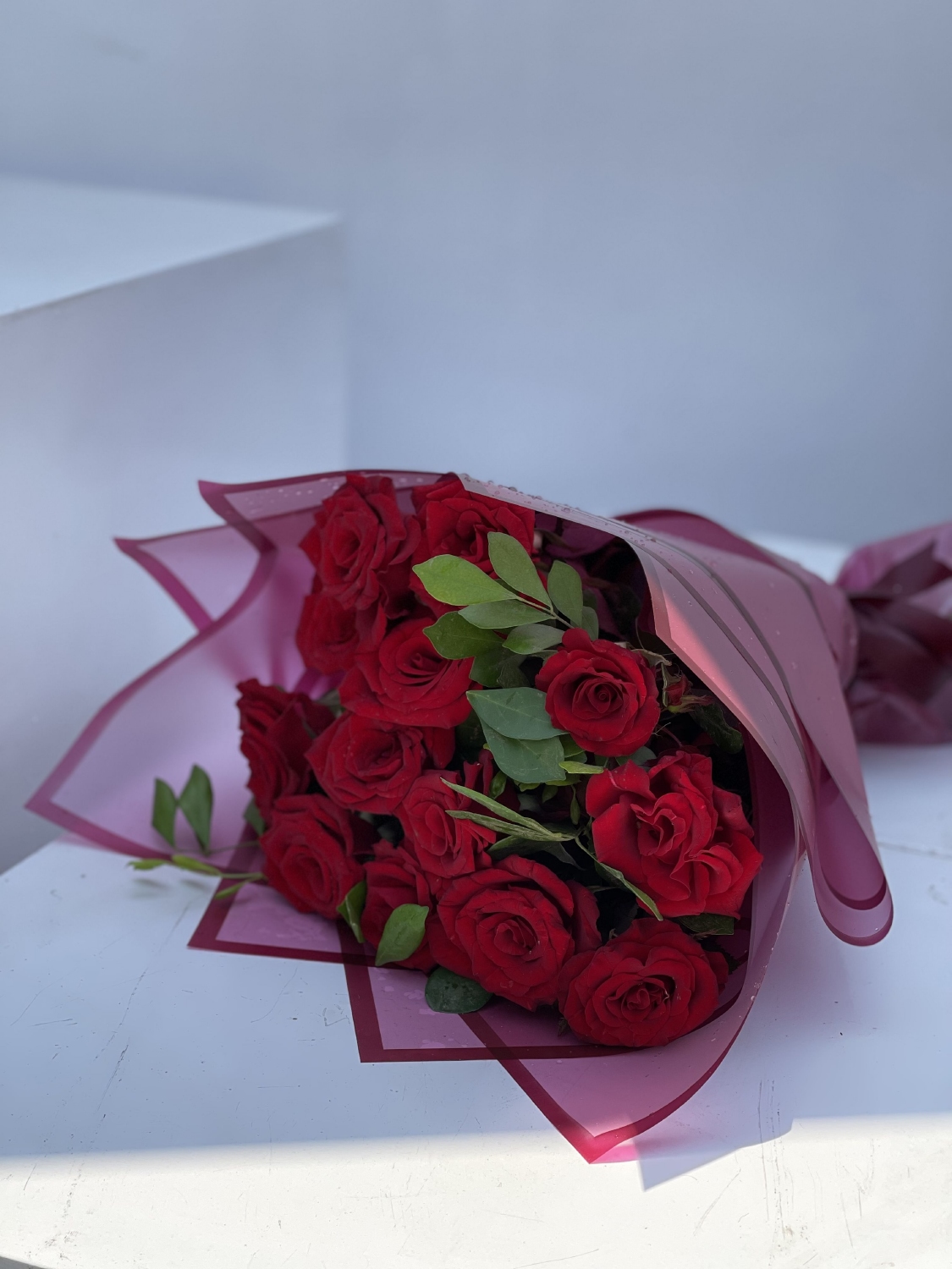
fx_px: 2347
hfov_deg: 22.9
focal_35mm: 64
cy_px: 634
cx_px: 476
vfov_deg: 30.3
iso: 32
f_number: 2.2
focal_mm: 7.5
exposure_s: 1/686
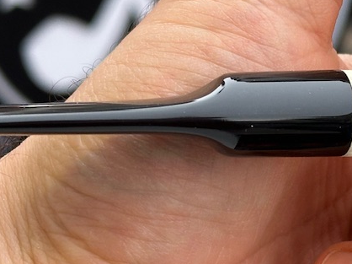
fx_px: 1494
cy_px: 38
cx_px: 315
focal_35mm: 147
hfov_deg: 13.3
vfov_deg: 10.0
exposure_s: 1/97
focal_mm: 6.86
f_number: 1.78
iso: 80
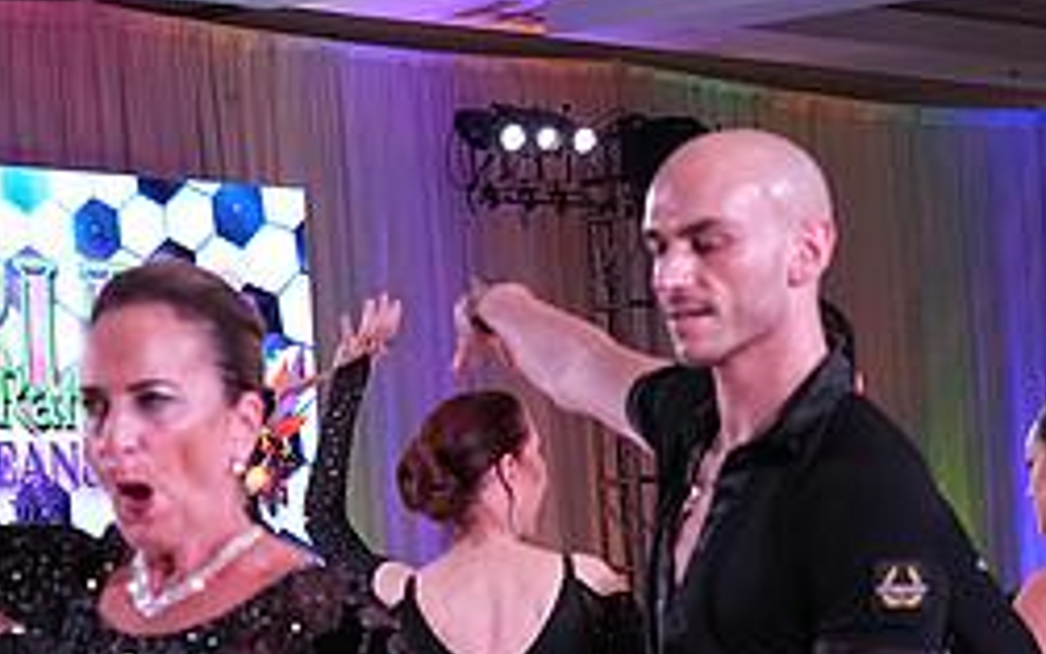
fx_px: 5246
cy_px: 1008
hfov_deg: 11.4
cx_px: 460
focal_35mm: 184
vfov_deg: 7.0
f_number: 5.6
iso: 3200
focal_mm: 52
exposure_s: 1/400
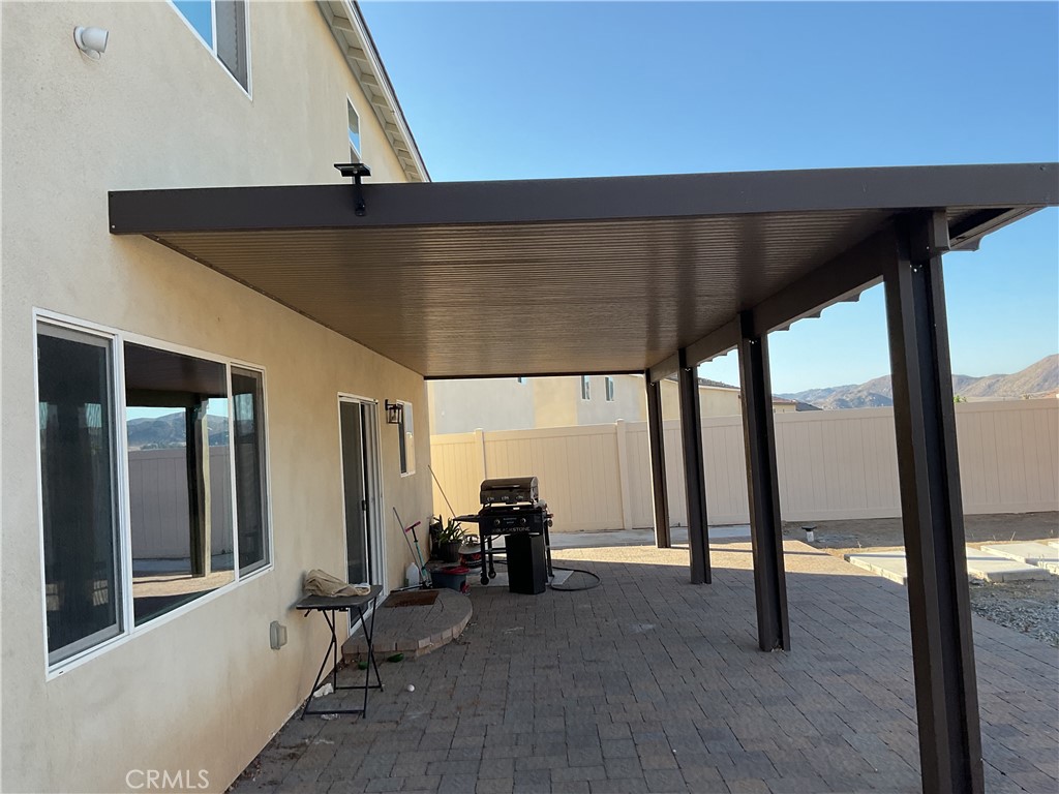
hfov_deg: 61.7
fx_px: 887
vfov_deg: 48.2
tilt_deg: +2.0
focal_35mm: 29
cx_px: 530
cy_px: 397
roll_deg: +2.4
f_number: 1.8
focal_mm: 3
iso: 16
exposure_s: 1/650
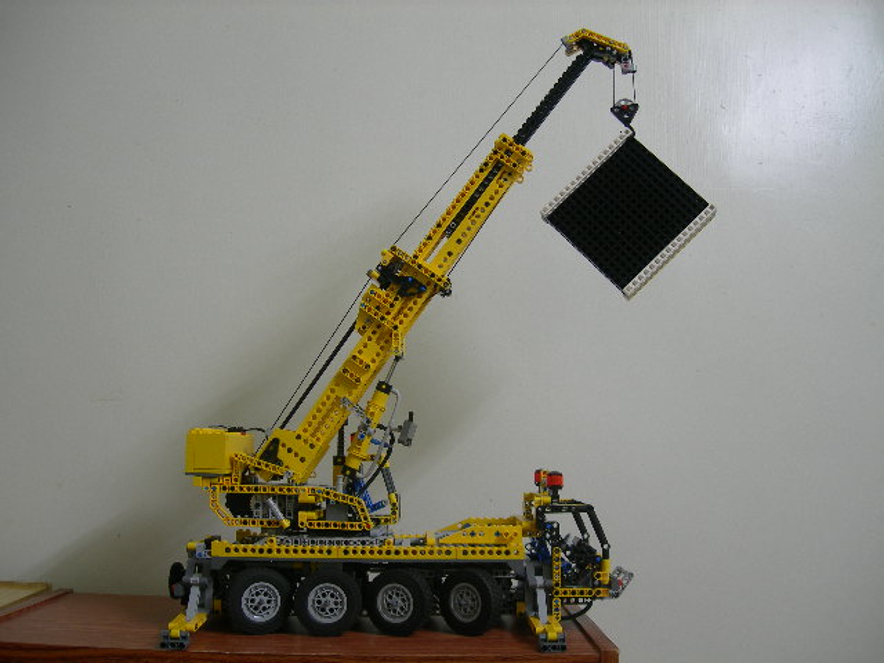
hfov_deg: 49.0
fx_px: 970
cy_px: 332
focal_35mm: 38
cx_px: 442
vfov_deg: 37.7
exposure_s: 1/13.2
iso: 50
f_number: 2.8
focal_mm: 7.8
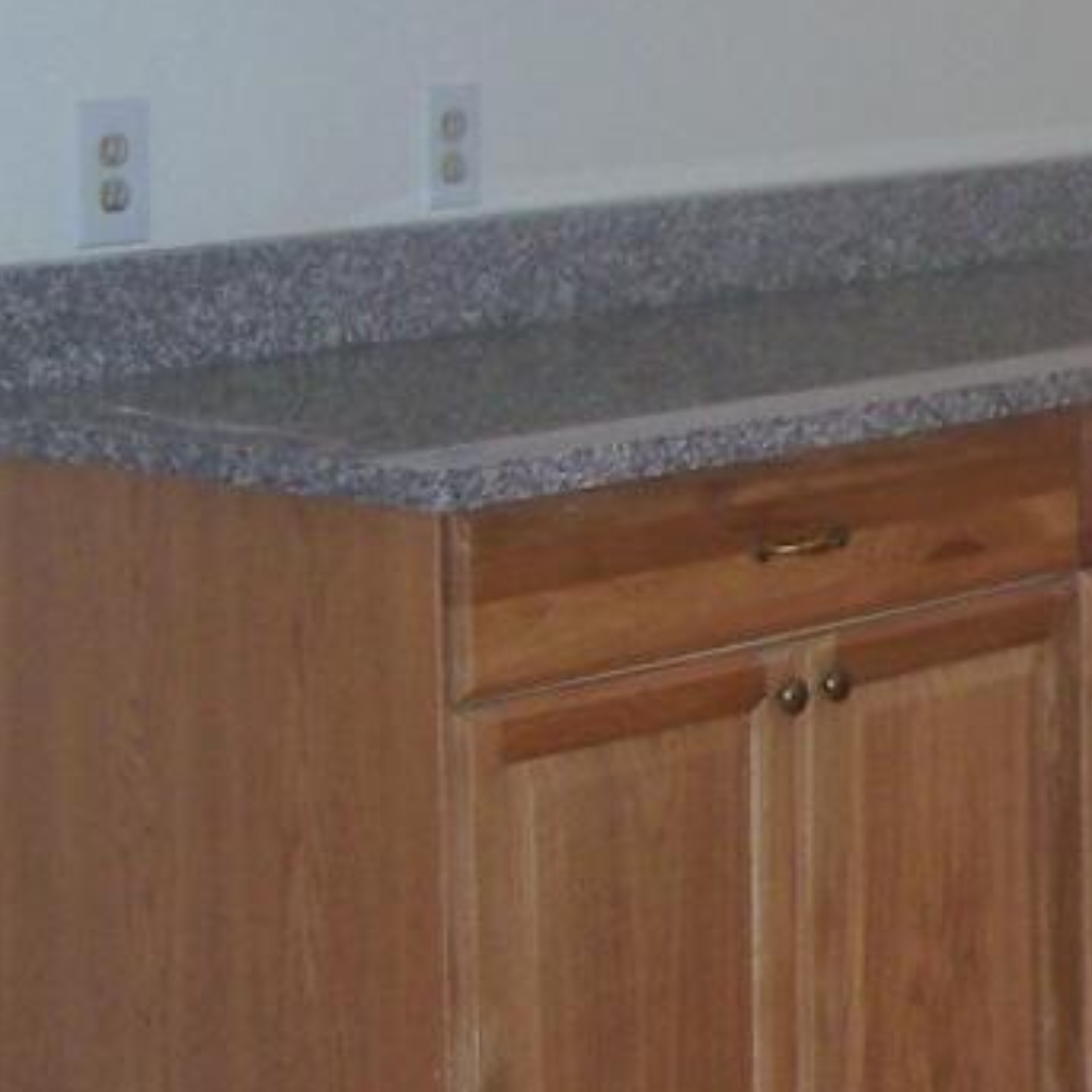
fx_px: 4247
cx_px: 1734
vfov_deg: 14.6
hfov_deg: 13.6
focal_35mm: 119
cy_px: 291
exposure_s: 1/60
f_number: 3
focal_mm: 6
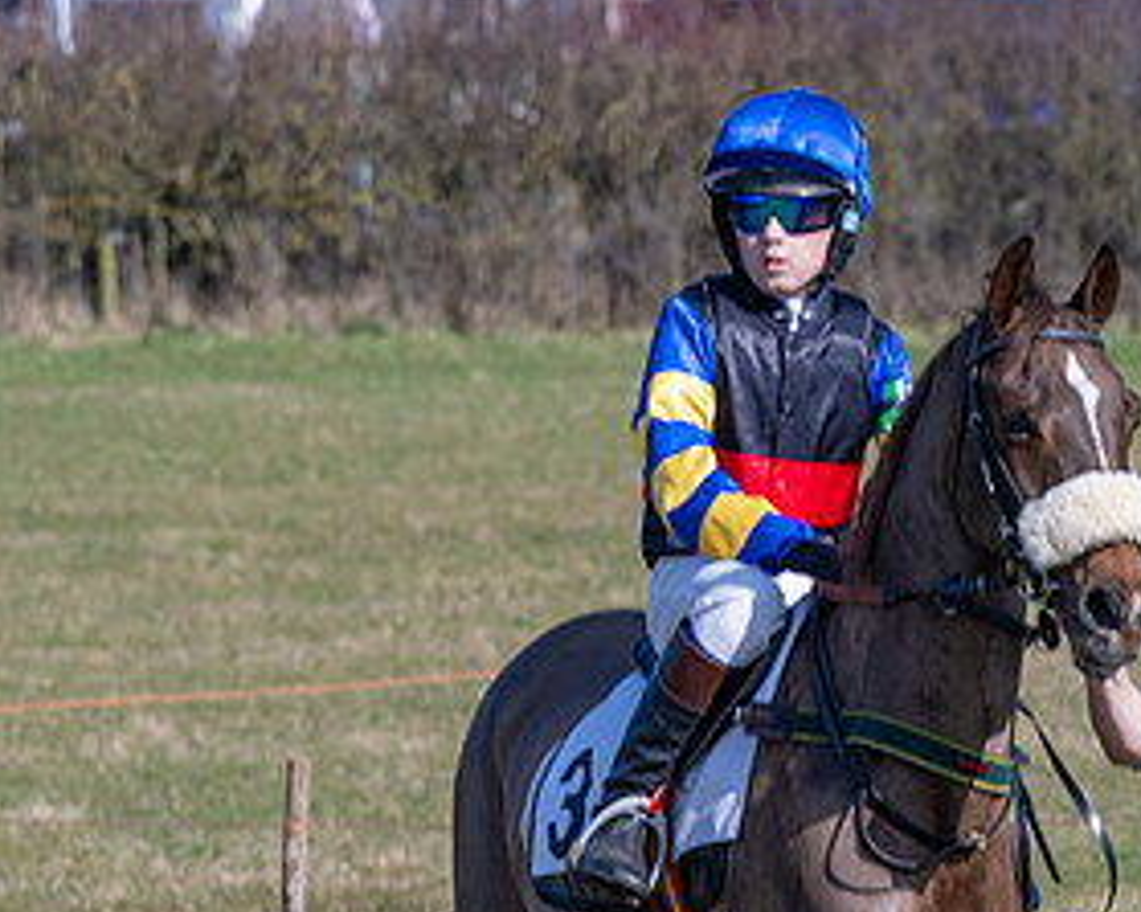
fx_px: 17588
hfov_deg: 3.7
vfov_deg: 3.0
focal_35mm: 521
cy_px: 733
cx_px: 1075
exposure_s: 1/1600
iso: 200
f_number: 5
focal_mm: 125
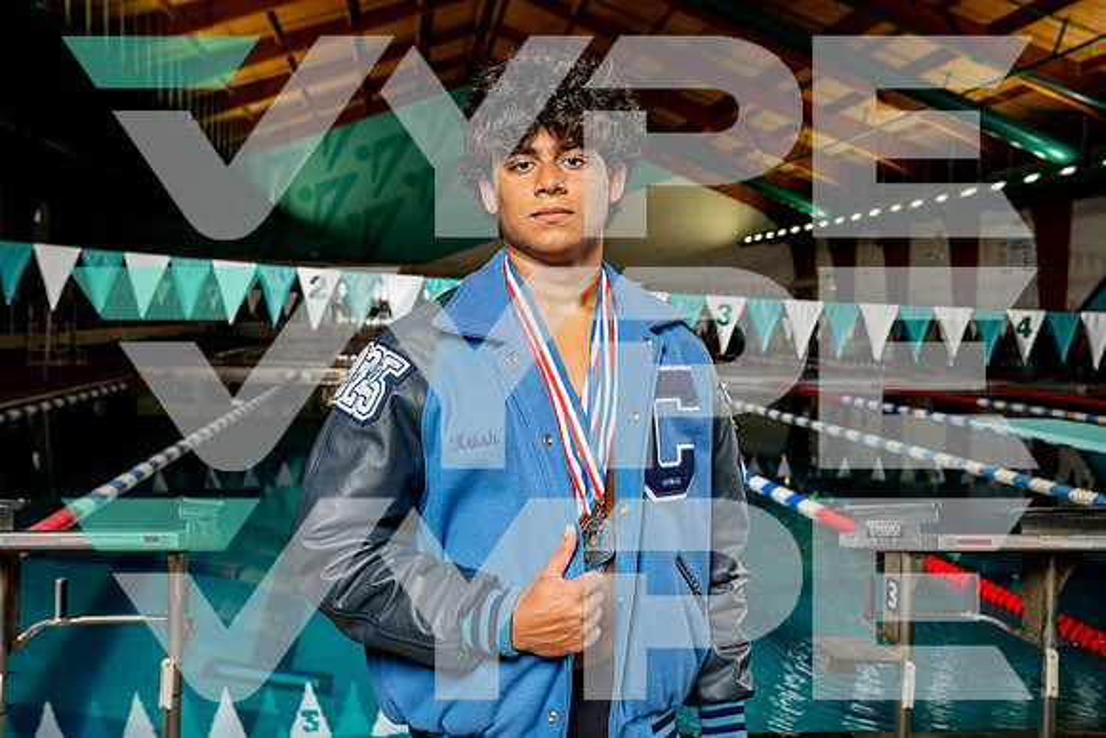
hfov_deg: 50.7
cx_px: 553
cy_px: 369
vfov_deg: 35.1
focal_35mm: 38
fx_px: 1168
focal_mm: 38
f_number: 5.6
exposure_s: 1/250
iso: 640
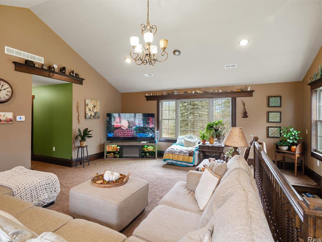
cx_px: 160
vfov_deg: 42.9
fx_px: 307
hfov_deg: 55.4
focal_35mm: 33
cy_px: 123
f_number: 9
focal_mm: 30
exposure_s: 1/2.5
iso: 320
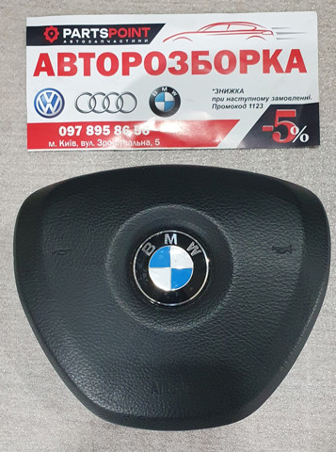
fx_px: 338
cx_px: 168
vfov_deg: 67.5
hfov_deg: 52.8
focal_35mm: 26
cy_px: 226
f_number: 2.4
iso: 500
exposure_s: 1/50
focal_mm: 4.32
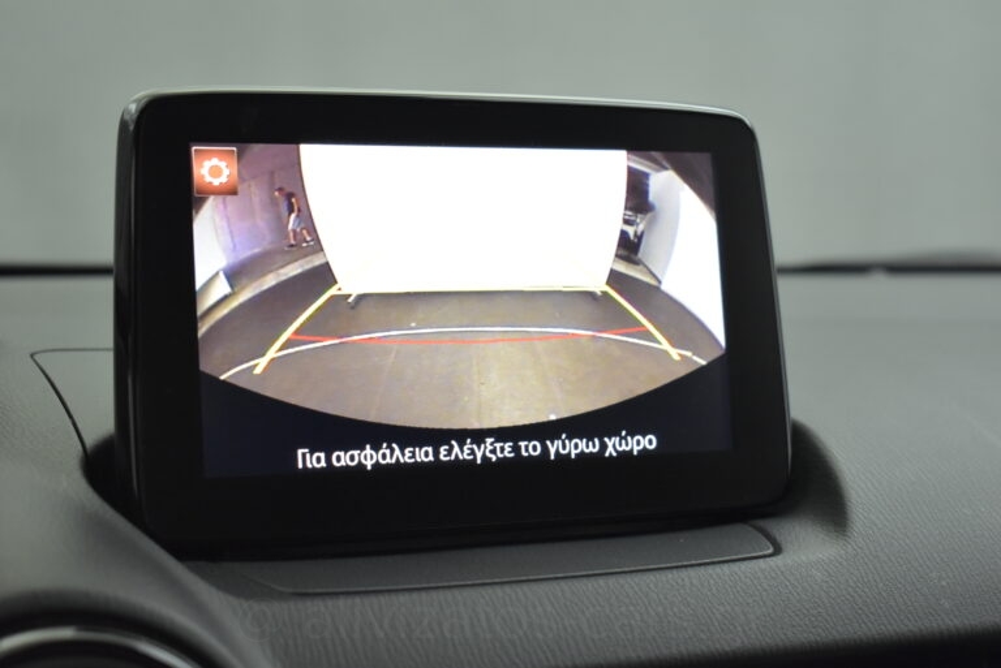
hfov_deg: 31.9
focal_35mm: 63
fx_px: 1753
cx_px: 500
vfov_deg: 21.6
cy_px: 334
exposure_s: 1/80
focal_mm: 42
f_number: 5
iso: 1600
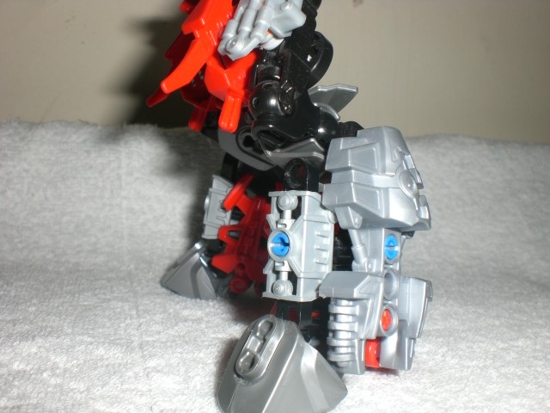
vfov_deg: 37.7
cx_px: 275
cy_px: 206
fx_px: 604
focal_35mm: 38
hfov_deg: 49.0
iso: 50
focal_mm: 6.3
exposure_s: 1/60
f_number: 4.4
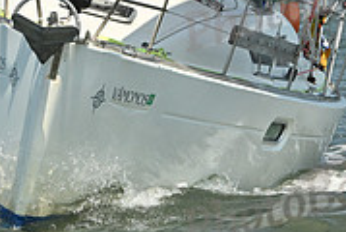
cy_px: -72
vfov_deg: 3.2
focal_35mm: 437
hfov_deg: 4.7
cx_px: 85
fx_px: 4207
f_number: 10
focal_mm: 135
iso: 320
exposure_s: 1/1250
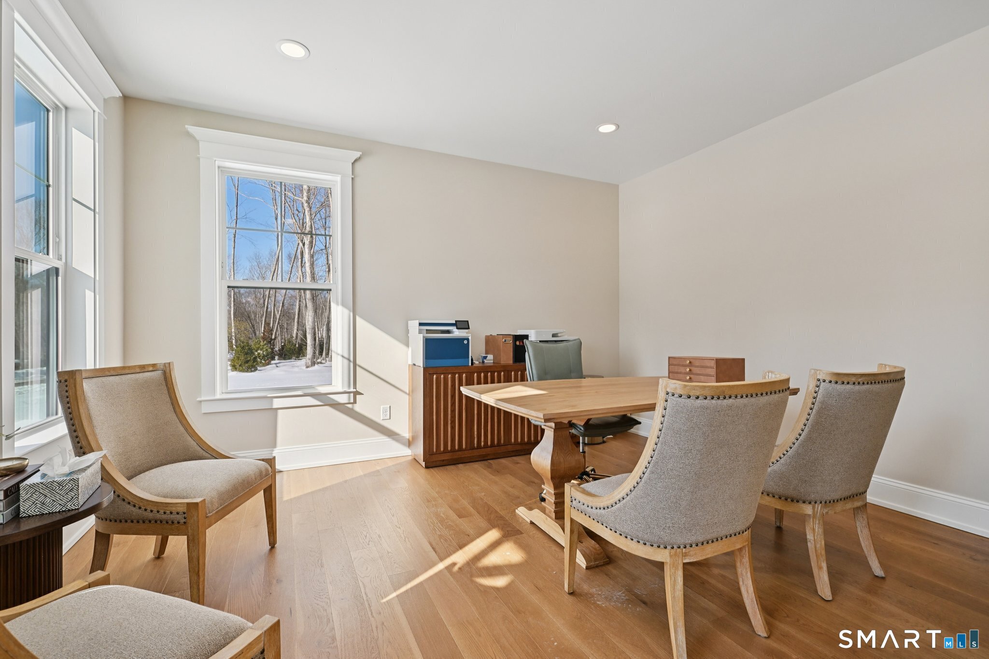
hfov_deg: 96.7
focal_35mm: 16
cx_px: 494
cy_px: 330
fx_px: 439
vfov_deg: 73.7
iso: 400
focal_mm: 16
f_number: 8
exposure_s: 1/320
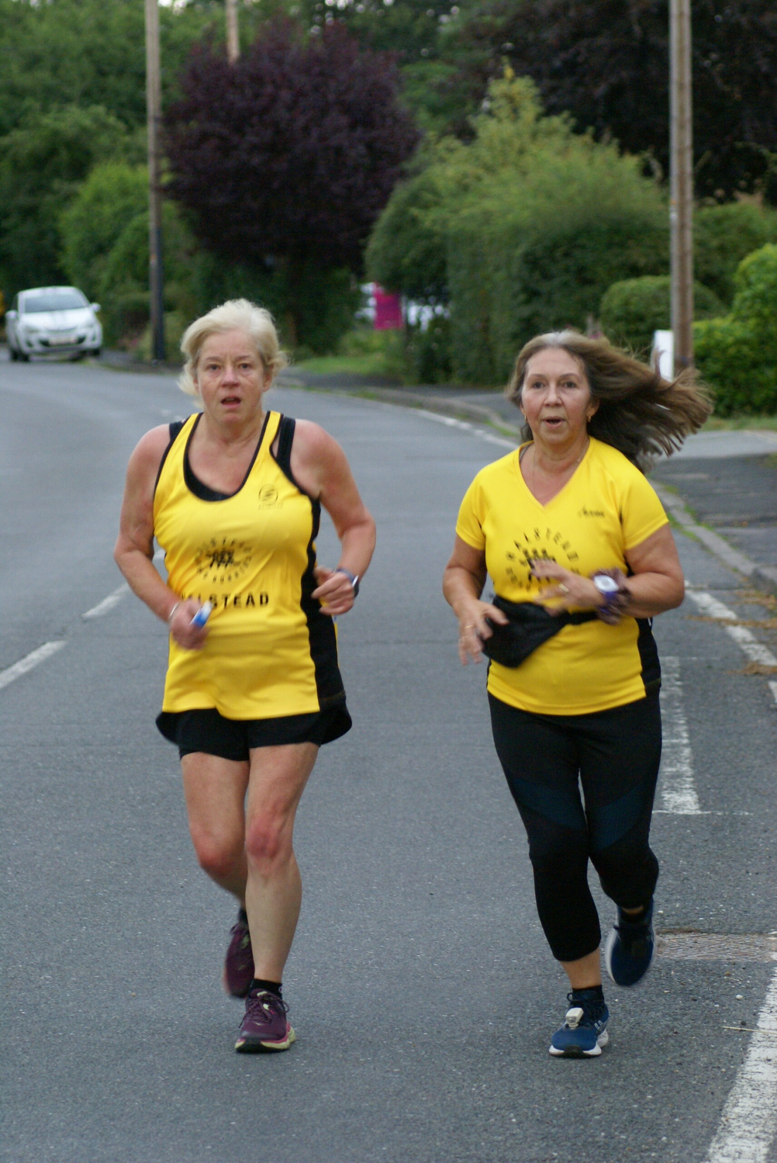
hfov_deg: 7.6
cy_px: 582
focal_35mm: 180
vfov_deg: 11.4
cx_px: 388
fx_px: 5817
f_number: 5.6
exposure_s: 1/100
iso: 800
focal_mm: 120
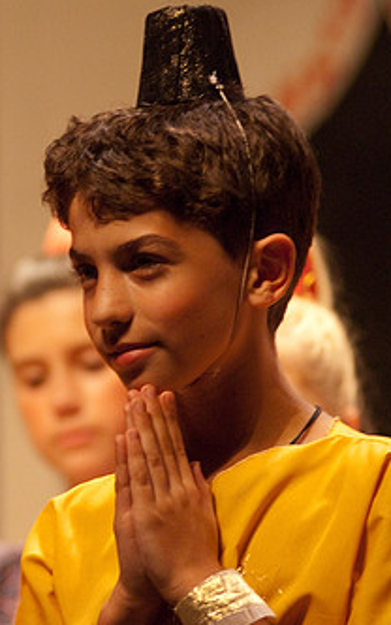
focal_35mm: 454
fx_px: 7727
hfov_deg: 2.9
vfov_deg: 4.6
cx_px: -47
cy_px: 267
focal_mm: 170
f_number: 2.8
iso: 1000
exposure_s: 1/125
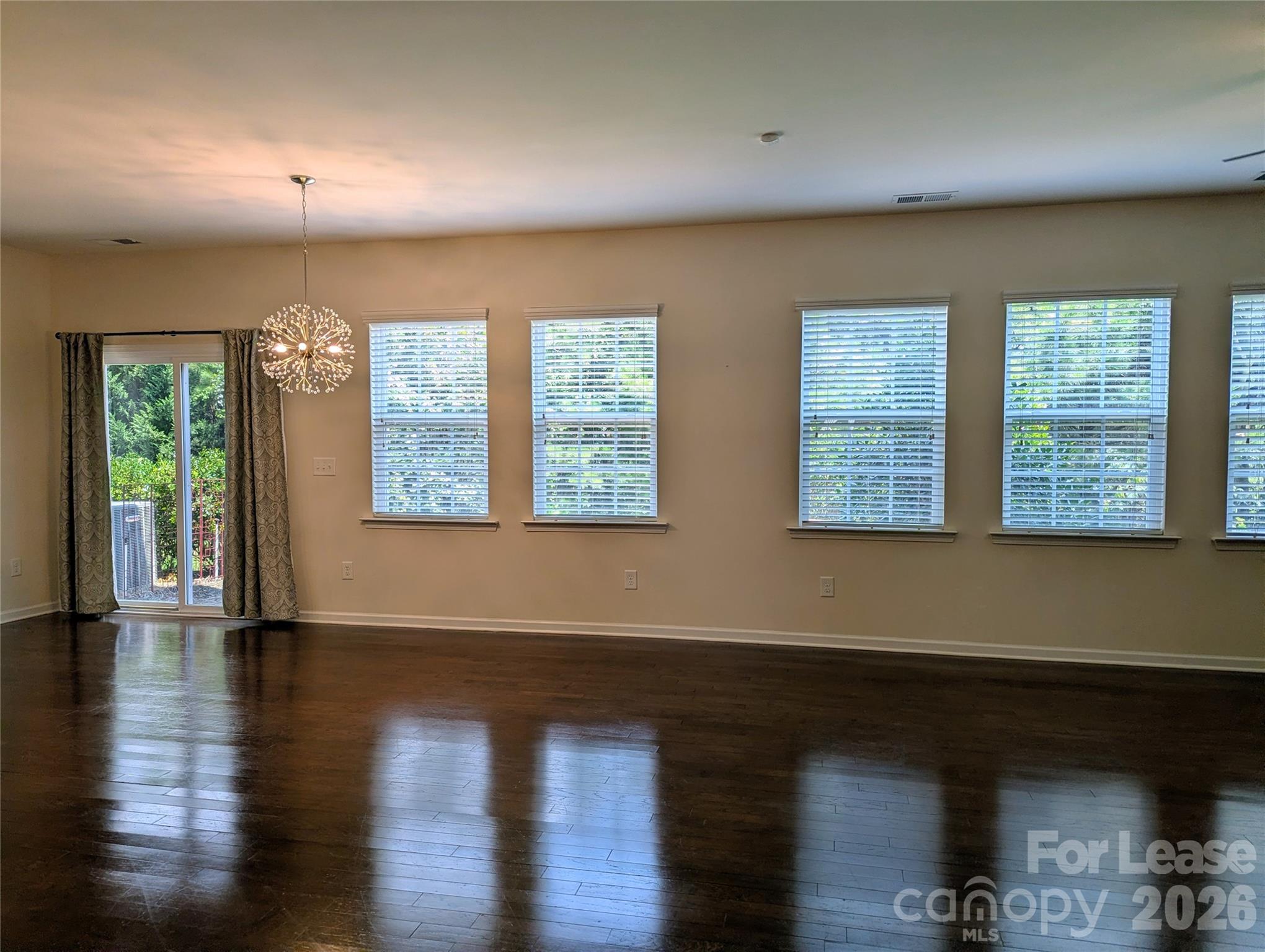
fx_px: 878
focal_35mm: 24
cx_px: 632
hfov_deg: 71.5
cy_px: 476
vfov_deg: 56.9
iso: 60
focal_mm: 6.81
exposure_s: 1/120
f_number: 1.85
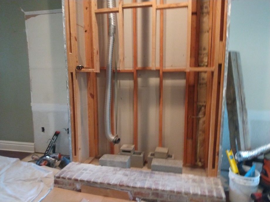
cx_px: 135
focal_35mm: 20
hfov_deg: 81.7
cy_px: 101
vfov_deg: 66.0
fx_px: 156
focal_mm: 3.54
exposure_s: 1/24
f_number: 2
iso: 856
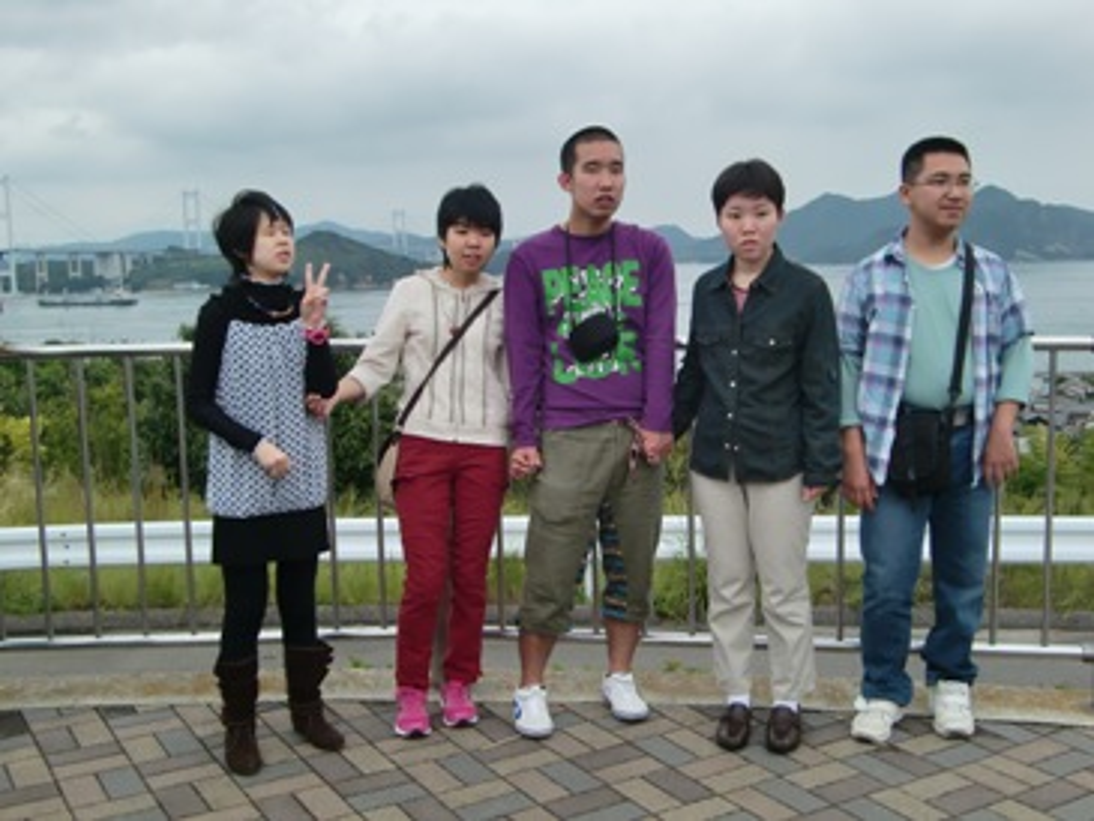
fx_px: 1233
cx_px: 547
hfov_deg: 47.8
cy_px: 410
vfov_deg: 36.8
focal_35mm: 39
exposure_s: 1/800
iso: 64
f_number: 3
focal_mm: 6.9
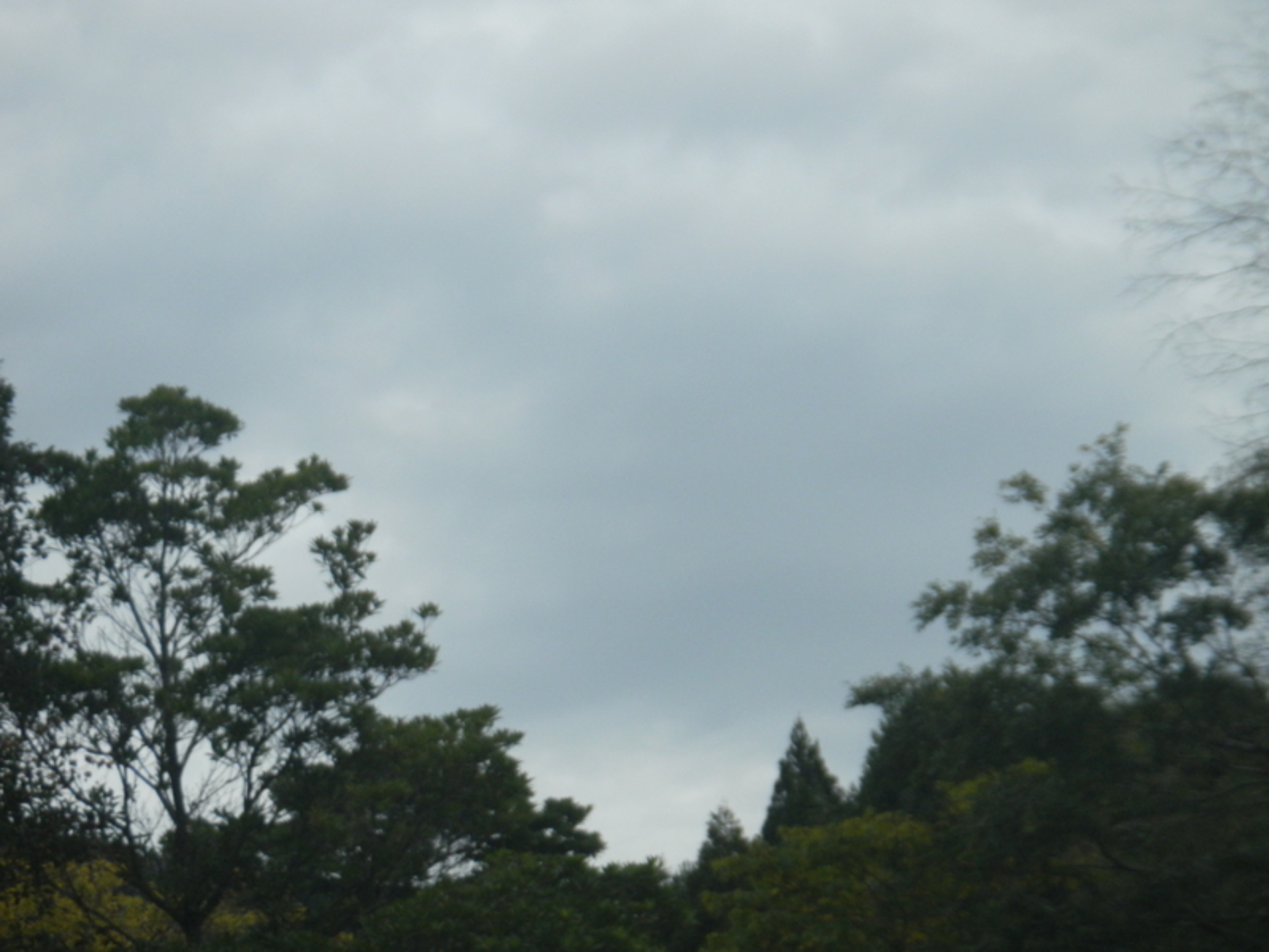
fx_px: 4509
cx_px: 634
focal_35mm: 123
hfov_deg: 16.0
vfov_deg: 12.0
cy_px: 476
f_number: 5.5
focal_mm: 22.1
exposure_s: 1/294
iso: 200
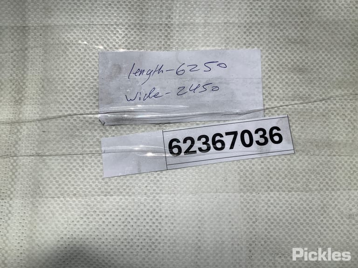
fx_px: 321
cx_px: 179
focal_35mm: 31
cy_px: 134
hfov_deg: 58.4
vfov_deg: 45.4
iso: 25
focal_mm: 3.3
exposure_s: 1/8197
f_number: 2.4
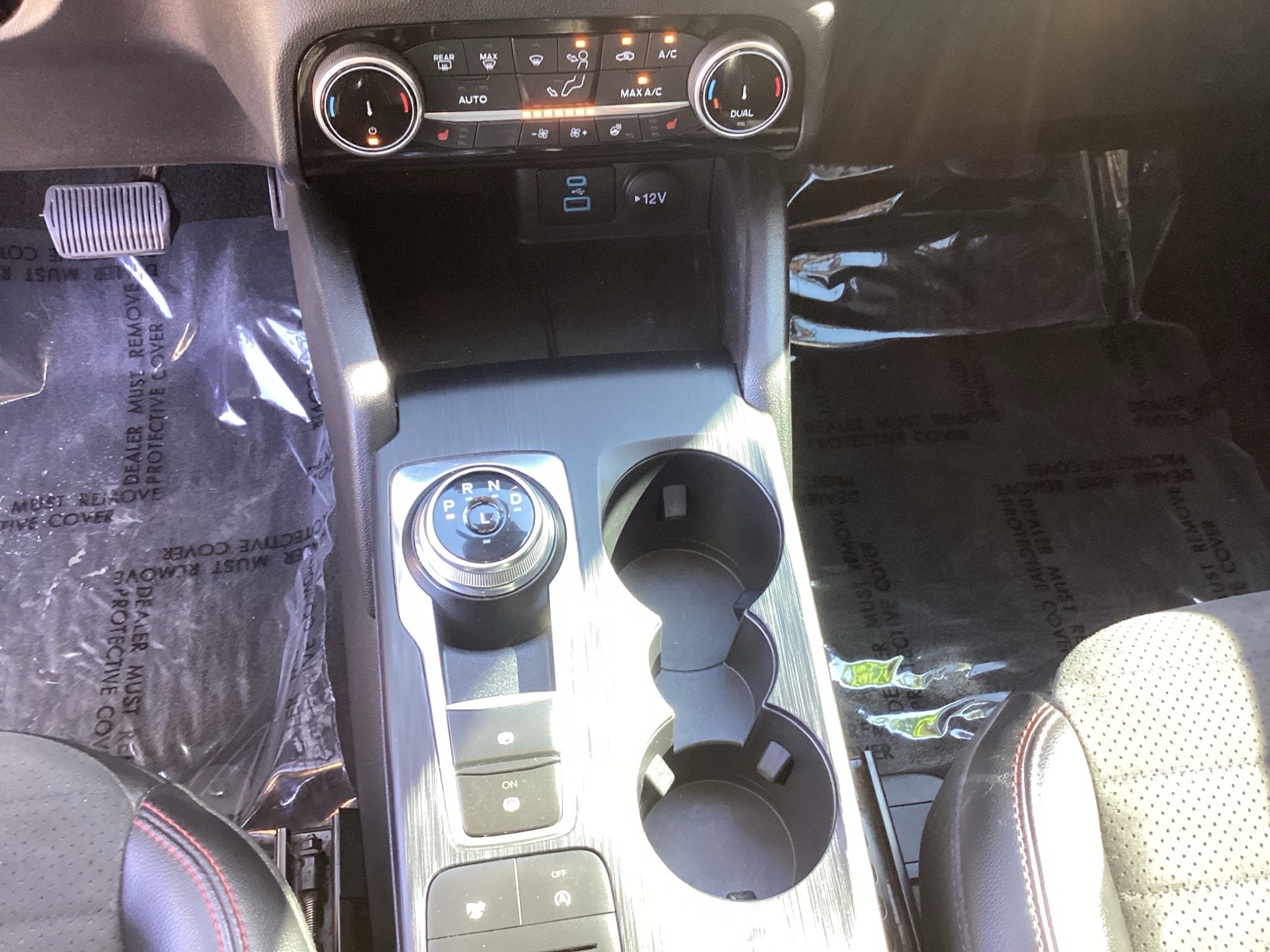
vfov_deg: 45.4
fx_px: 1137
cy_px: 476
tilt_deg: -56.6
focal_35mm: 31
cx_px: 635
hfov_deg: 58.4
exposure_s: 1/60
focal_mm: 3.3
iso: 200
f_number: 2.4
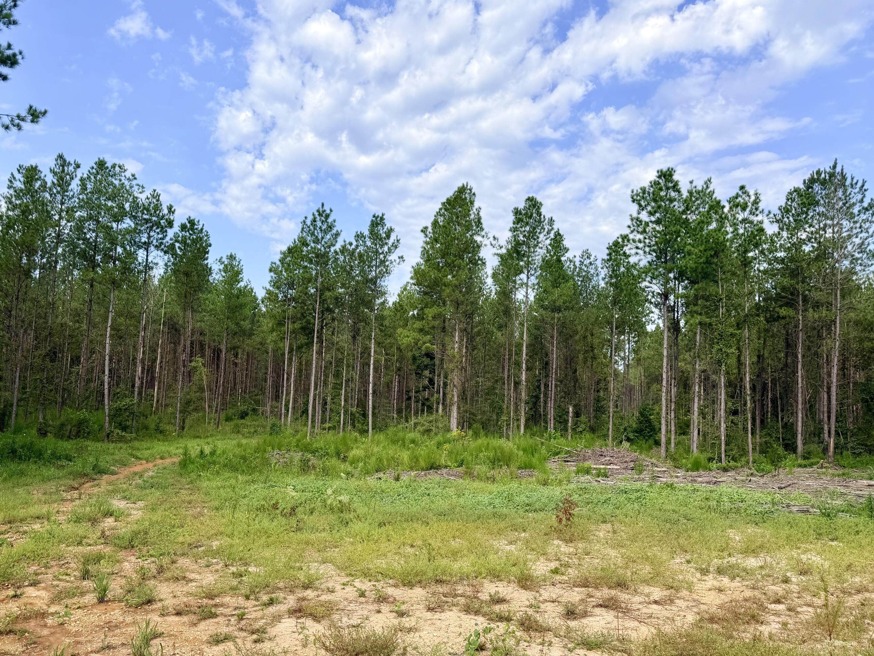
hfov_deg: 65.2
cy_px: 337
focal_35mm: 27
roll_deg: -3.1
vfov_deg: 51.3
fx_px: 682
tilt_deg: +6.8
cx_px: 399
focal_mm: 6.76
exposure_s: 1/3759
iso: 80
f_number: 1.78
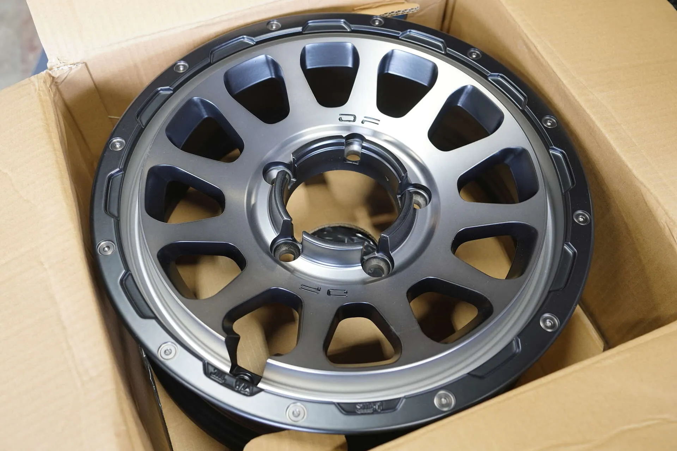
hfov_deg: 55.1
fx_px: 649
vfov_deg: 38.4
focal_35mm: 34
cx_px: 338
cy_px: 226
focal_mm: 23
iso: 500
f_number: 3.2
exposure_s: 1/40
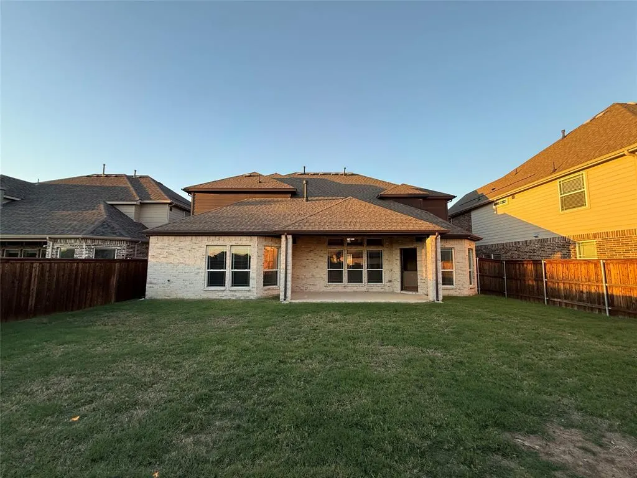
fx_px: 258
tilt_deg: +5.5
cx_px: 318
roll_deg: -0.6
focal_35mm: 14
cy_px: 239
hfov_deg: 102.1
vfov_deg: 85.7
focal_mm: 2.22
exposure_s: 1/271
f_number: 2.2
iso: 50
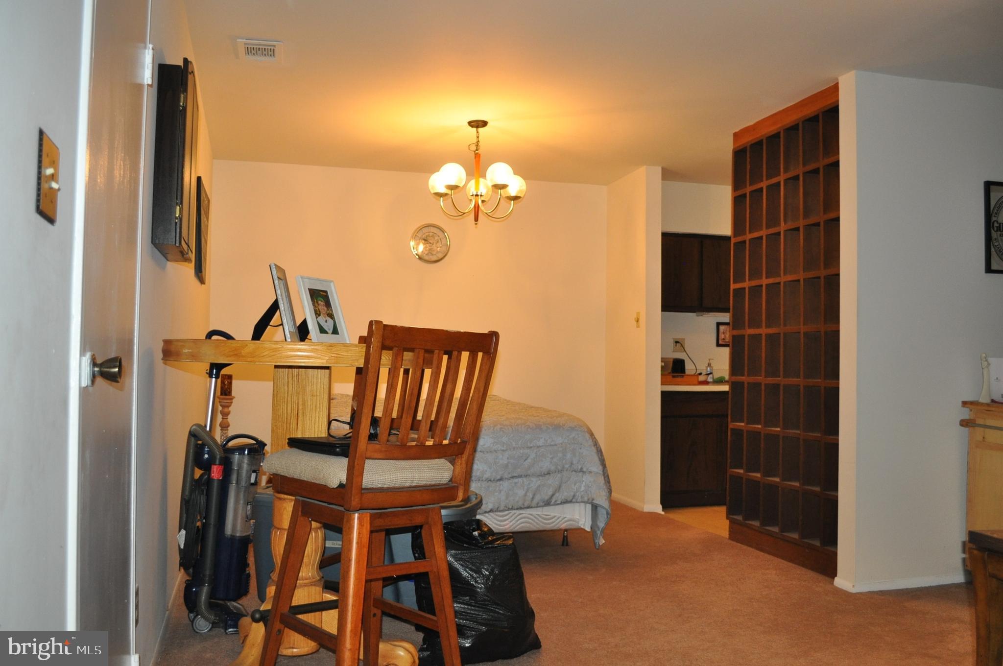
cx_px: 502
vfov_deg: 39.9
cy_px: 333
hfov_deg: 57.3
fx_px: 918
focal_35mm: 33
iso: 800
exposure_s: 1/60
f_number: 3.8
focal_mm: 22
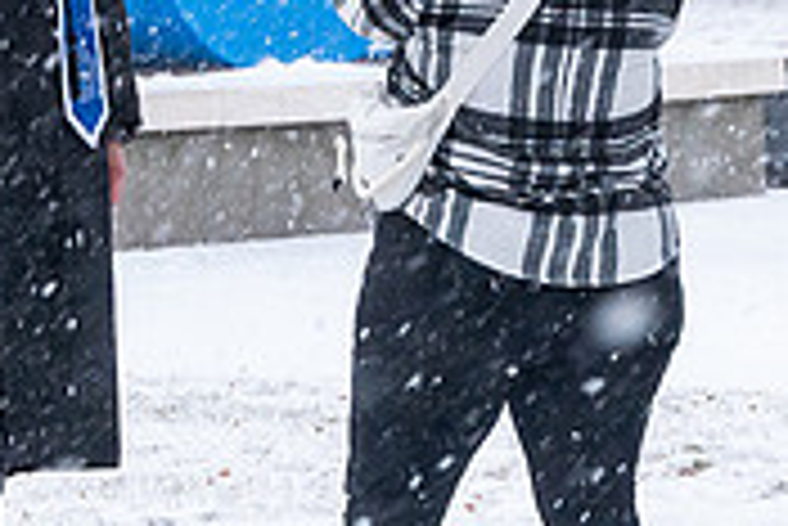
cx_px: 210
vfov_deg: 3.2
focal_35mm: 435
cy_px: 313
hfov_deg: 4.7
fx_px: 9529
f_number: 4
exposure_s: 1/160
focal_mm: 60
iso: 2500
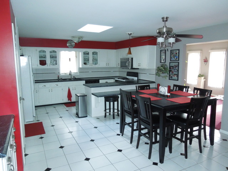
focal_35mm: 25
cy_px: 86
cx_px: 114
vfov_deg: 54.9
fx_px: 165
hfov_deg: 69.4
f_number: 3.3
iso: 640
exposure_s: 1/30
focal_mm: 4.5
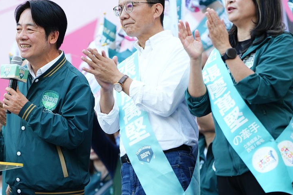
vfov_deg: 5.9
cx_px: 95
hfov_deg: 8.8
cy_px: 86
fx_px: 1904
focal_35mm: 234
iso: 250
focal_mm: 142
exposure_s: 1/320
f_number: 2.8
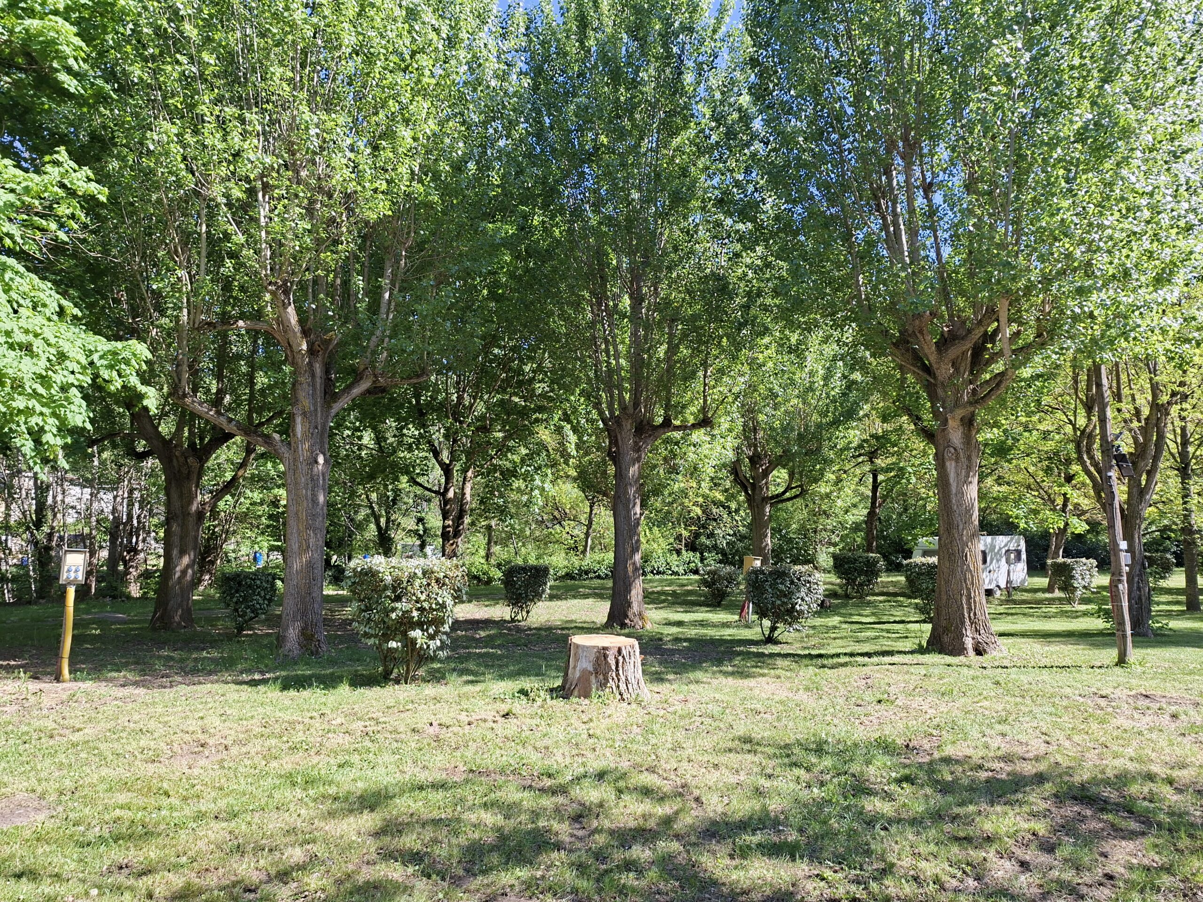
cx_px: 602
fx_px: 799
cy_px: 451
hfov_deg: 73.9
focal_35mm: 23
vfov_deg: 58.9
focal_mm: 5.54
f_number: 1.8
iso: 40
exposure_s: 1/504
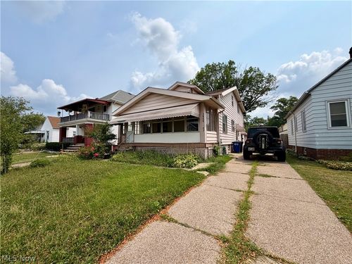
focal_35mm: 14
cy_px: 132
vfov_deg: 85.7
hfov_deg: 102.1
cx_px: 176
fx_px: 142
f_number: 2.2
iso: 20
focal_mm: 2.22
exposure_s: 1/1312
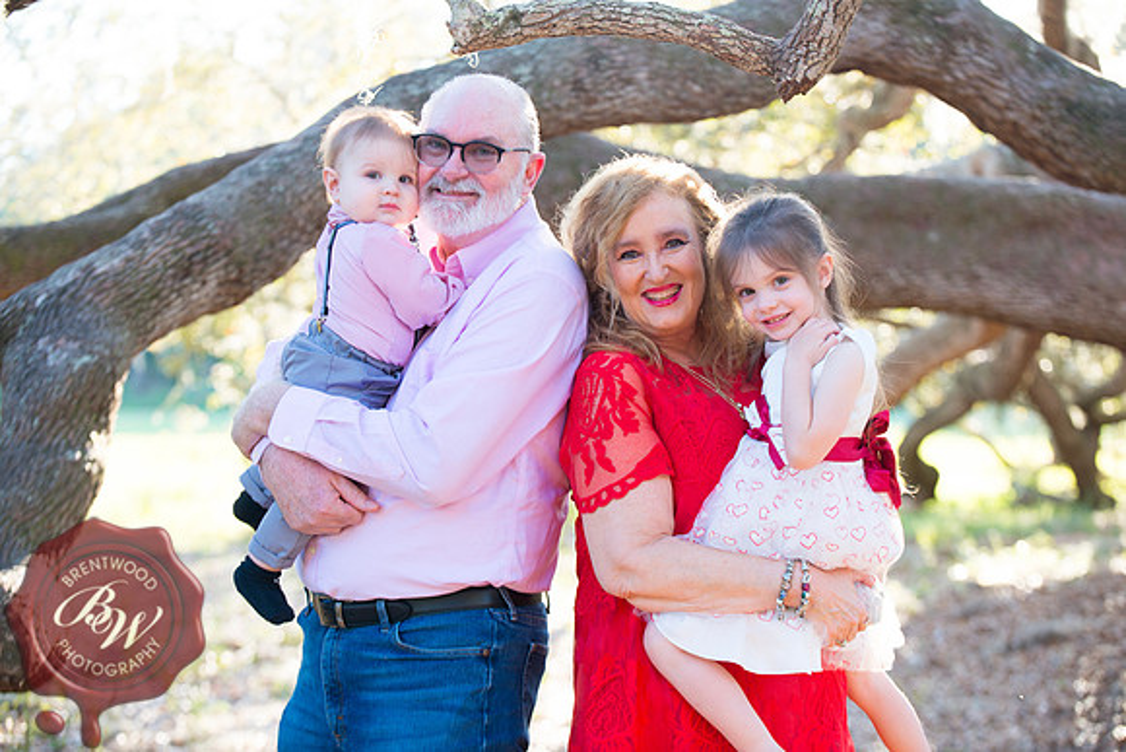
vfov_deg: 16.7
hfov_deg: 24.8
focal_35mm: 82
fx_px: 2565
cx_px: 563
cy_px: 376
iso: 200
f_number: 3.5
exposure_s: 1/125
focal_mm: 82
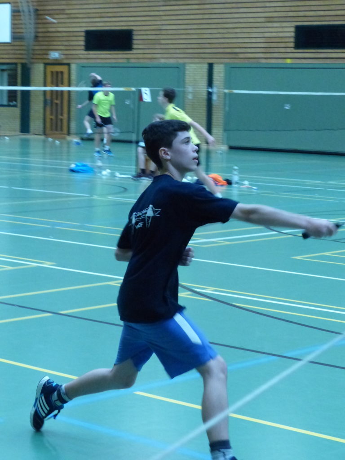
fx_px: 1289
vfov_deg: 20.2
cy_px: 230
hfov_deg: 15.2
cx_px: 172
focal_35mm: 97
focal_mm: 17.4
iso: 1600
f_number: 4
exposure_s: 1/125
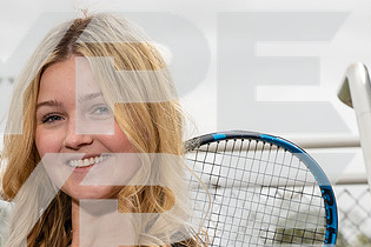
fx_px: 1649
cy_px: 241
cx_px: 65
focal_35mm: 160
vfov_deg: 8.5
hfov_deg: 12.8
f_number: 8
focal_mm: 70
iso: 200
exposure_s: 1/160
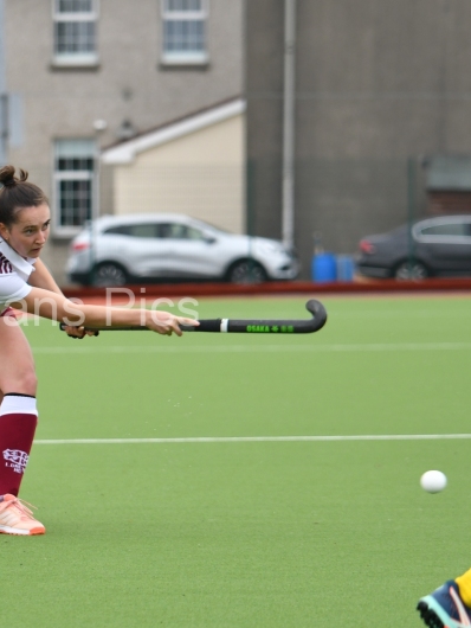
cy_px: 313
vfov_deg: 6.8
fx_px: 5257
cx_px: 0
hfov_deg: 5.1
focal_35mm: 290
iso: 360
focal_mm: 100
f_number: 2.8
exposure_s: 1/1000
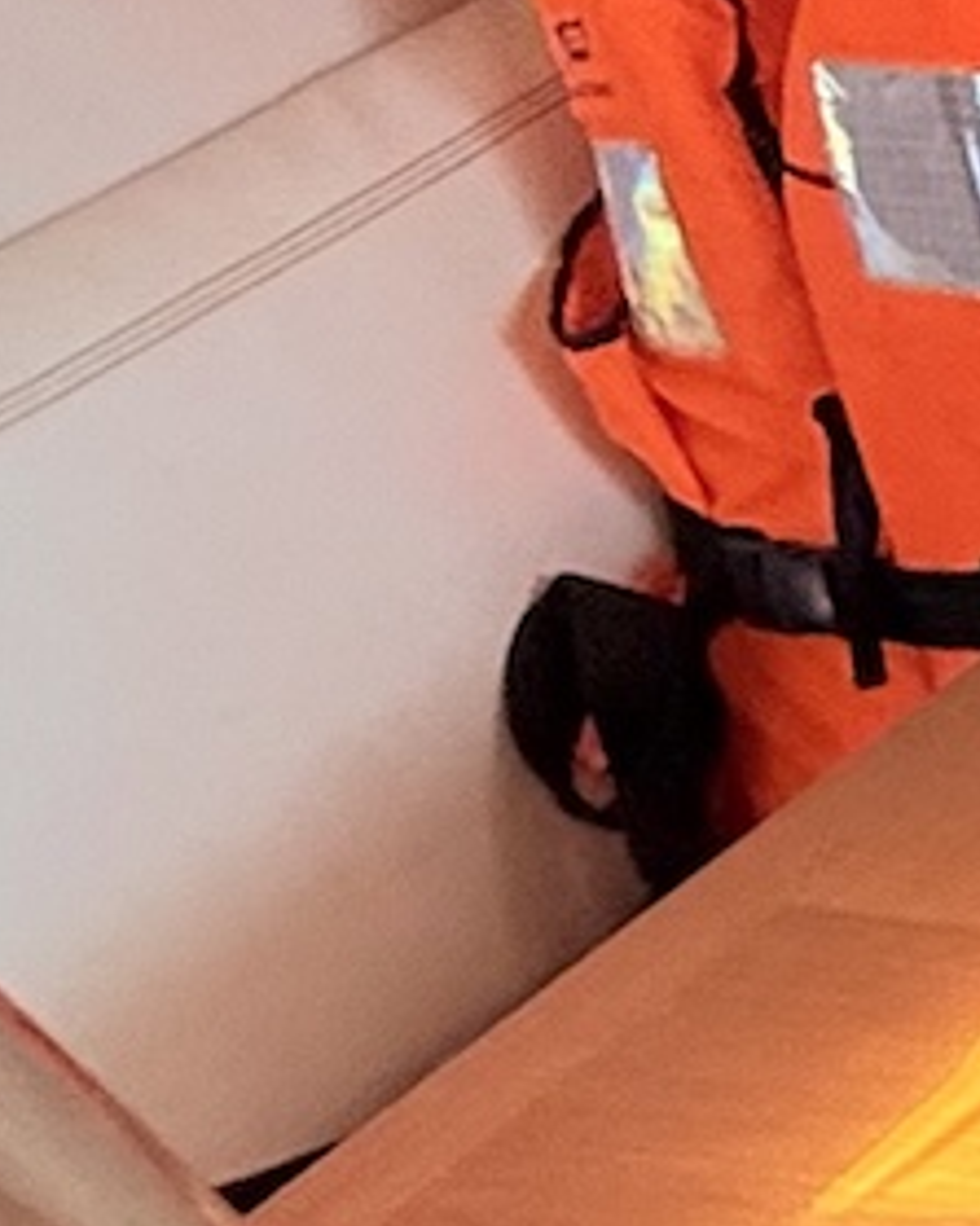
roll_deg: +3.0
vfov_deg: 20.3
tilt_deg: -40.5
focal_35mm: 94
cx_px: 3727
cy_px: 892
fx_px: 3410
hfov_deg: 8.7
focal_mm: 2.22
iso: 160
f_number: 2.2
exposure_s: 1/99
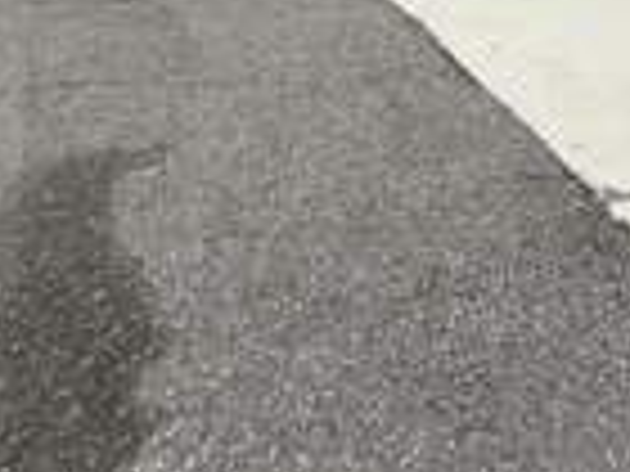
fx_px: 874
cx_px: 814
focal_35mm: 48
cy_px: -308
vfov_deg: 22.4
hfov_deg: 31.1
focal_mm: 2.22
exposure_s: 1/6173
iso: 40
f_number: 2.2
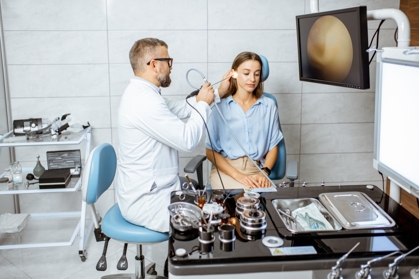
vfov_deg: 37.9
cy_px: 140
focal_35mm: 35
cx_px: 210
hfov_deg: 54.4
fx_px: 408
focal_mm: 35
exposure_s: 1/160
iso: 400
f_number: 2.2
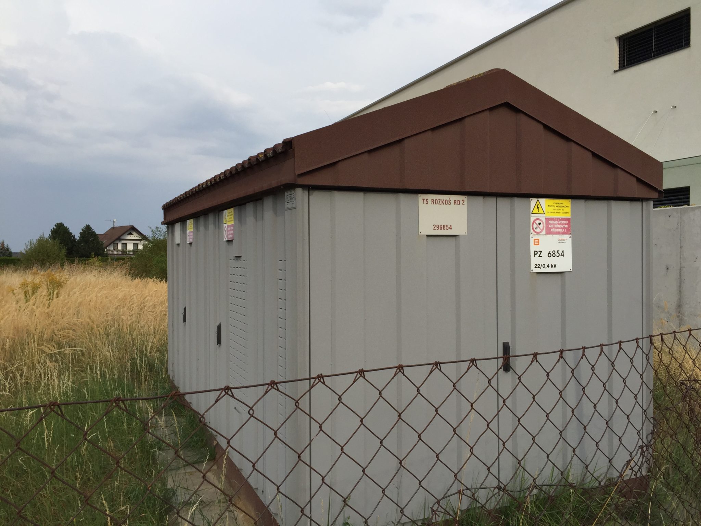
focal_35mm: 29
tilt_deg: -0.1
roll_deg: +0.0
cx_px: 350
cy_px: 263
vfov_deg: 48.2
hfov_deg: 61.7
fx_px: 587
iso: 32
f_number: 2.2
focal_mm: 4.15
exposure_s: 1/1721
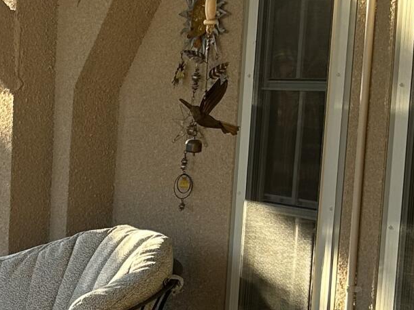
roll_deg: -0.3
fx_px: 1531
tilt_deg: -9.5
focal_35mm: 128
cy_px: 303
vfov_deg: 11.5
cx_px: -201
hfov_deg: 14.4
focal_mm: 5.7
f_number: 1.5
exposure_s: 1/207
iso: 40
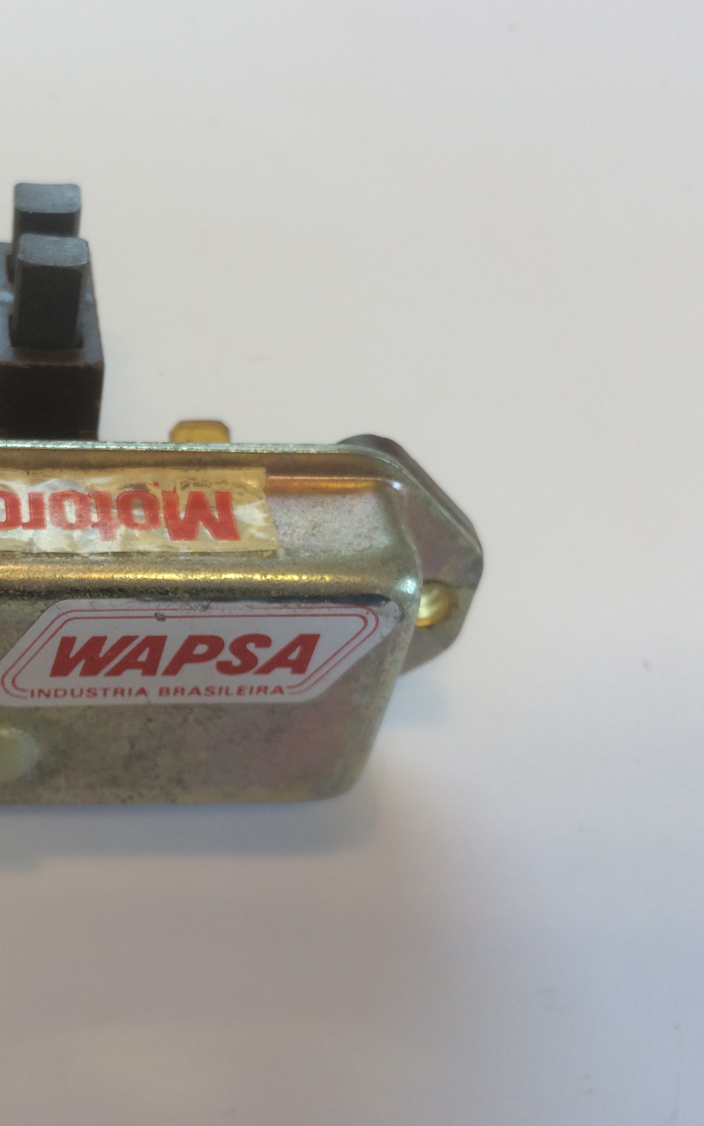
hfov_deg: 29.1
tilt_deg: -61.3
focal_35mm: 42
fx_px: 1289
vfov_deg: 47.2
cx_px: 50
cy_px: 553
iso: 40
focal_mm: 4.15
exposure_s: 1/50
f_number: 2.2
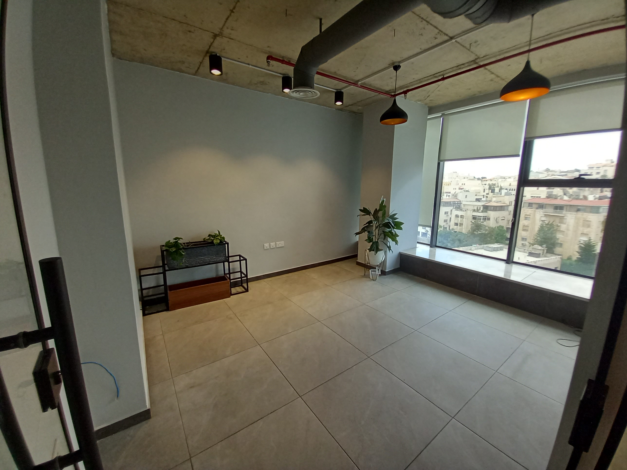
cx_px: 314
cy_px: 235
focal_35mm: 13
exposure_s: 1/100
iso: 80
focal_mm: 1.13
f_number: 2.2
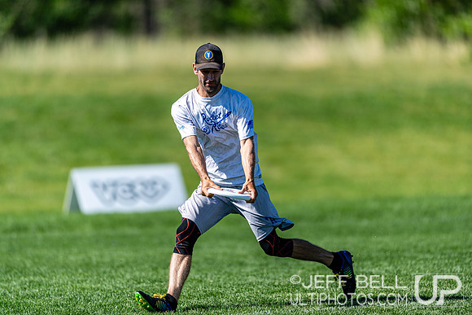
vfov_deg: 3.4
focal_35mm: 400
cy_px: 158
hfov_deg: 5.2
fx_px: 5245
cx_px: 236
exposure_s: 1/2500
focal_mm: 400
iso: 125
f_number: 2.8
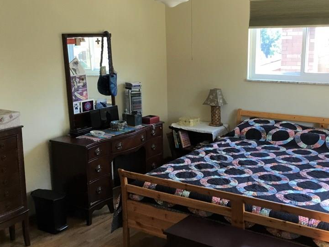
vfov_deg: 32.9
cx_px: 179
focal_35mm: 44
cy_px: 121
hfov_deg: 42.9
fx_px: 418
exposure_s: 1/30
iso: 40
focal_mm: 3.3
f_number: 2.4
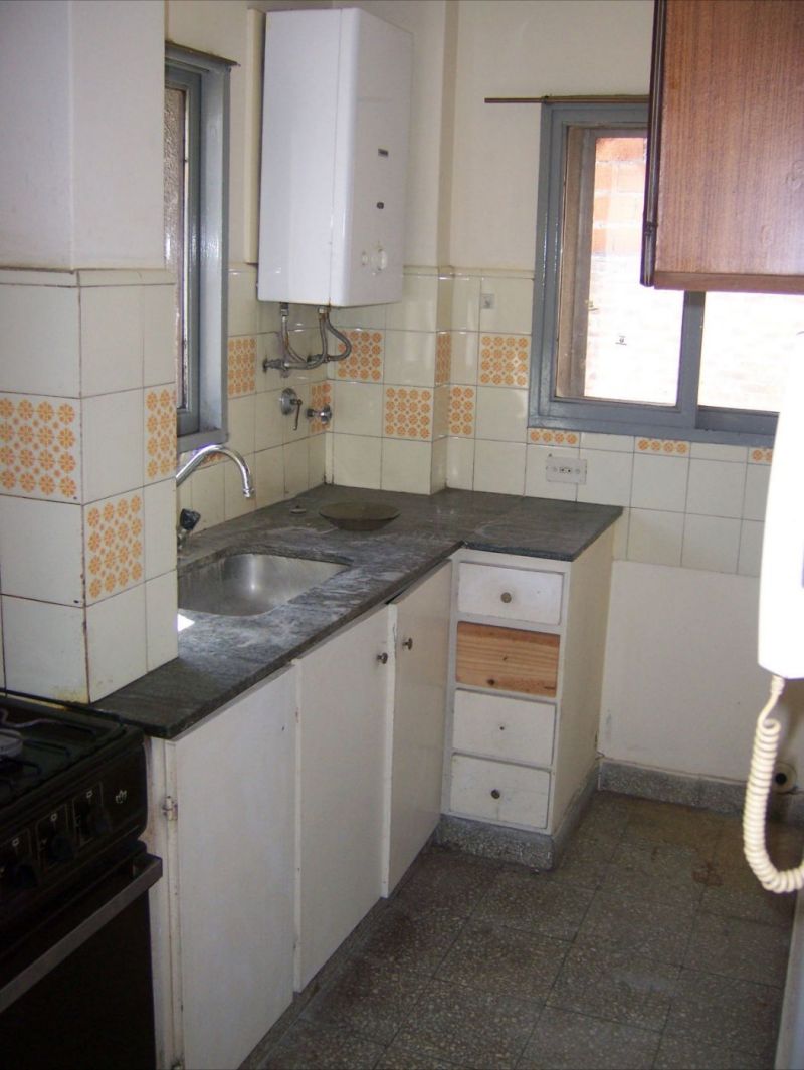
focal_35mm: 36
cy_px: 535
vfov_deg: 51.3
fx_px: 1114
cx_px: 402
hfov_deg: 39.7
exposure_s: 1/60
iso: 125
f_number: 2.8
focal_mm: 6
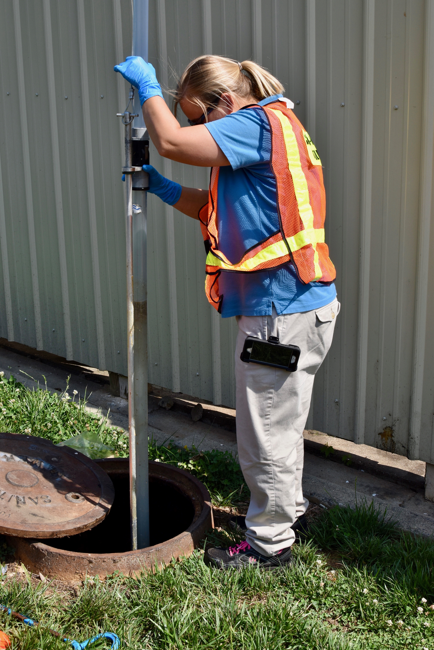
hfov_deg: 25.8
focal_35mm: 52
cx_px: 217
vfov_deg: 37.9
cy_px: 325
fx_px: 949
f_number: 8
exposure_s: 1/500
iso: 200
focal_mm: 35
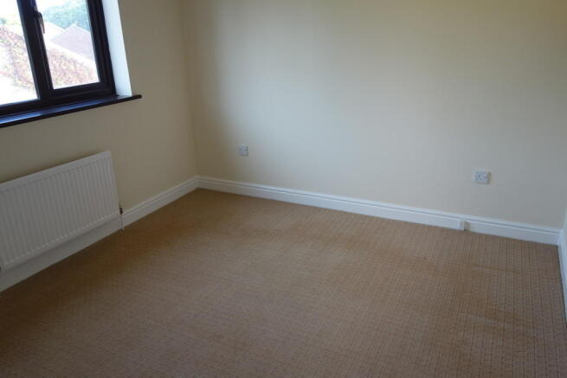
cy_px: 189
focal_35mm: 28
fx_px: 441
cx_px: 284
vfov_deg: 46.4
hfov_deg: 65.5
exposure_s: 1/100
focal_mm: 10.4
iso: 125
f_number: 2.2
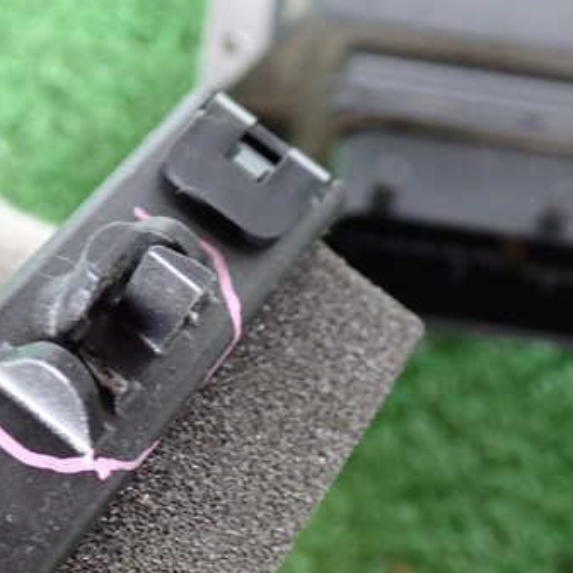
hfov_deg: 27.9
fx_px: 1124
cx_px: 101
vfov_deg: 28.5
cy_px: 368
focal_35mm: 60
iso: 640
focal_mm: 6.83
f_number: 2.7
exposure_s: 1/40
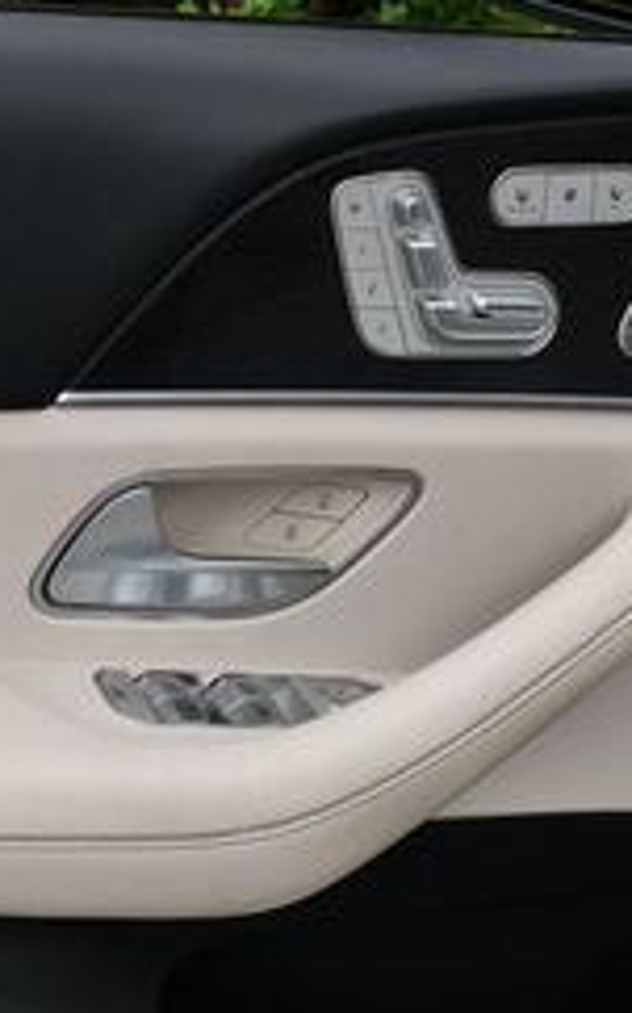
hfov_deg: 13.4
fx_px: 2676
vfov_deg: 21.2
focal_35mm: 97
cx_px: 109
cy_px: 783
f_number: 8
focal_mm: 18
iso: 160
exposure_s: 1/250
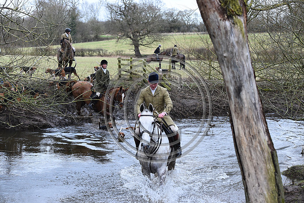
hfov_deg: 27.0
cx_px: 152
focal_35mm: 75
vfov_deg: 18.2
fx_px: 633
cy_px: 102
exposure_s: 1/1250
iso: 2000
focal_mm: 75
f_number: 5.6
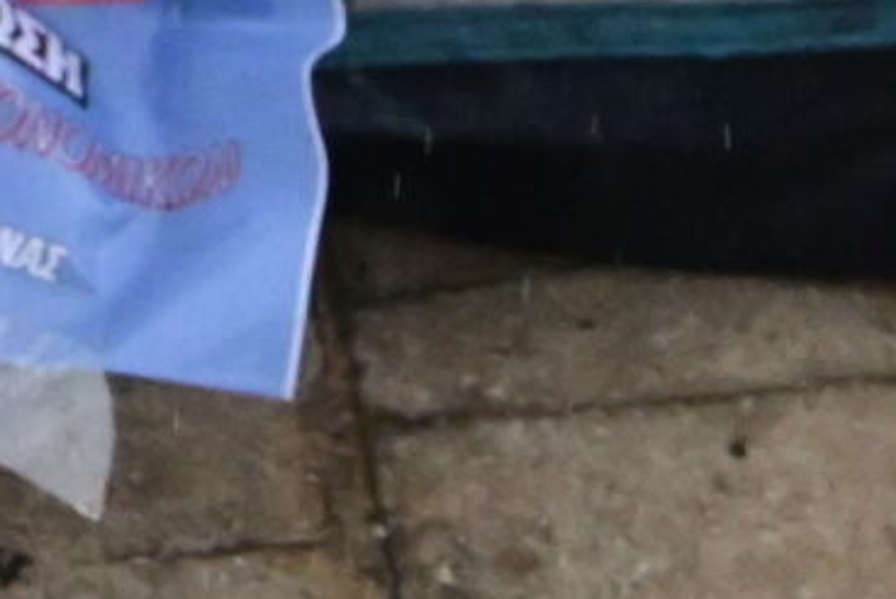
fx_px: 7273
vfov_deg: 4.5
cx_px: -1025
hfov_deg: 6.8
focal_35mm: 292
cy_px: -1362
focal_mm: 42
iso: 4000
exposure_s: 1/640
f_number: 9
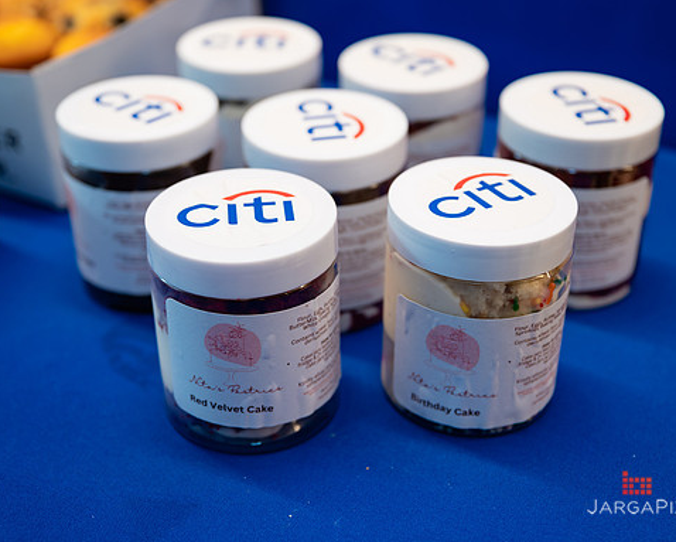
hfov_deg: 35.3
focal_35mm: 53
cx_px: 320
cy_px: 275
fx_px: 1061
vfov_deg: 28.6
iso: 400
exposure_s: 1/200
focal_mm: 43
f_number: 3.2
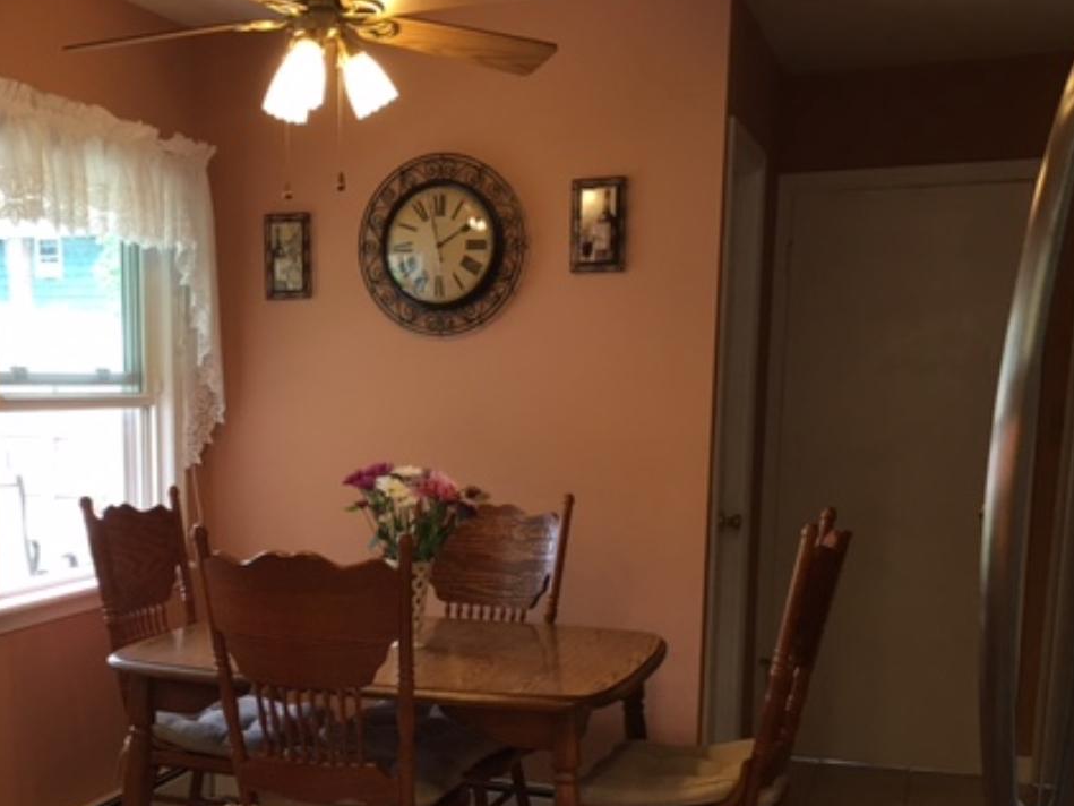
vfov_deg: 32.3
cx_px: 394
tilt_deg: -7.6
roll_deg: +0.0
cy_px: 593
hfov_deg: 42.6
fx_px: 1365
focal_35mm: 44
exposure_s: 1/15
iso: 25
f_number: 2.2
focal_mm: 4.15
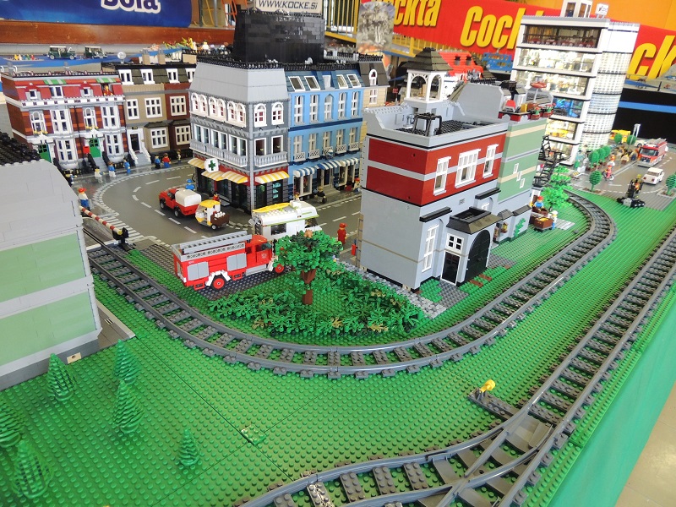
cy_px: 254
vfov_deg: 56.8
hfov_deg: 71.6
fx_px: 469
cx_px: 338
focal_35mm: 24
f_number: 3
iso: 400
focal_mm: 4.3
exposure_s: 1/25
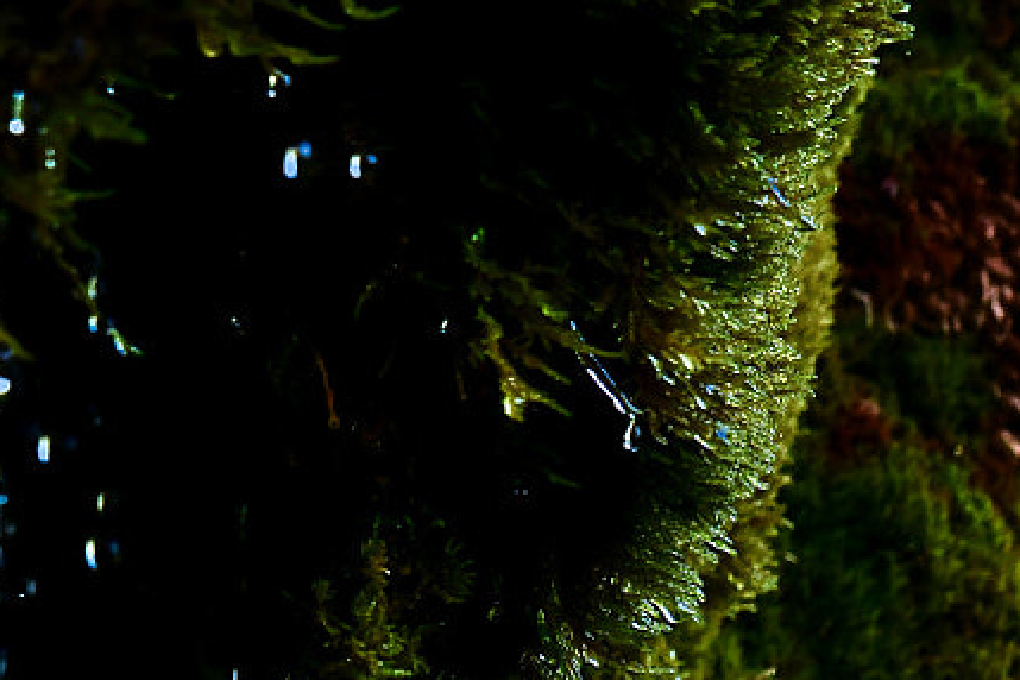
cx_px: 100
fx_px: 5071
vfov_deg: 7.5
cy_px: 1132
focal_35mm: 179
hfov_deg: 11.4
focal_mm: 48
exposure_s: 1/400
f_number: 7.1
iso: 1000
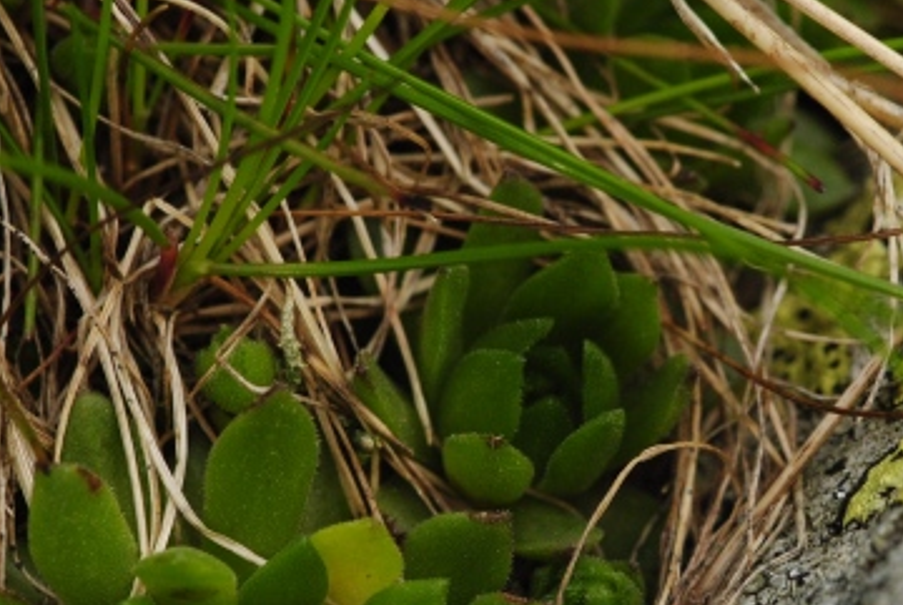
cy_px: 437
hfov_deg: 7.3
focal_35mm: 283
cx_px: 667
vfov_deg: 4.9
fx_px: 7110
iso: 400
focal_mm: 85
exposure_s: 1/200
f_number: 7.1
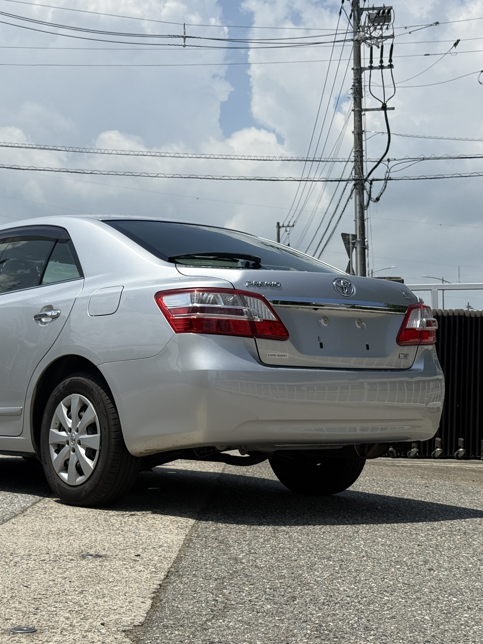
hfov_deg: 22.4
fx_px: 1209
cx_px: 135
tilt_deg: +2.3
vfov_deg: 29.8
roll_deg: +0.5
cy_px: 323
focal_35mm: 65
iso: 64
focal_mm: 6.76
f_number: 1.78
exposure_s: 1/8772
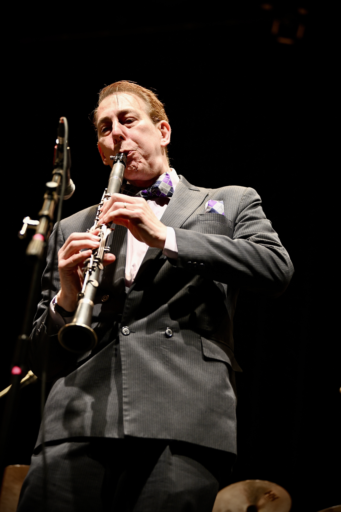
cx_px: 170
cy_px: 256
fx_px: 1307
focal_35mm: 92
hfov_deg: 14.9
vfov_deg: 22.1
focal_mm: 92
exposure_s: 1/100
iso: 1100
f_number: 2.8
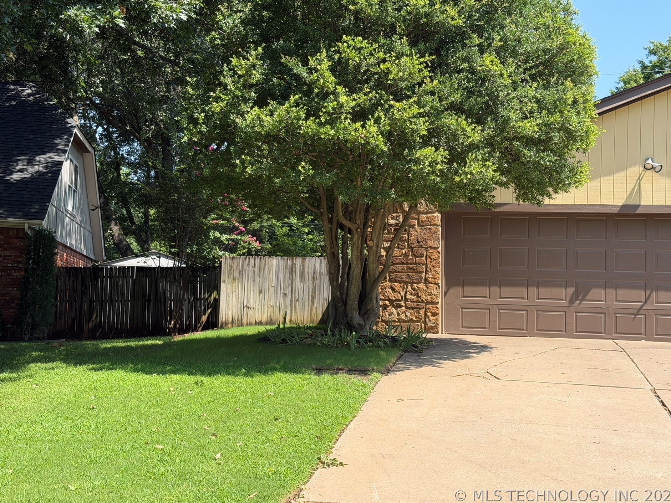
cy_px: 251
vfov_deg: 29.7
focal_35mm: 49
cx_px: 341
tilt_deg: +5.0
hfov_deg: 38.9
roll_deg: -0.7
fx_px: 950
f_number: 1.78
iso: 80
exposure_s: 1/1838
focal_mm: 6.76
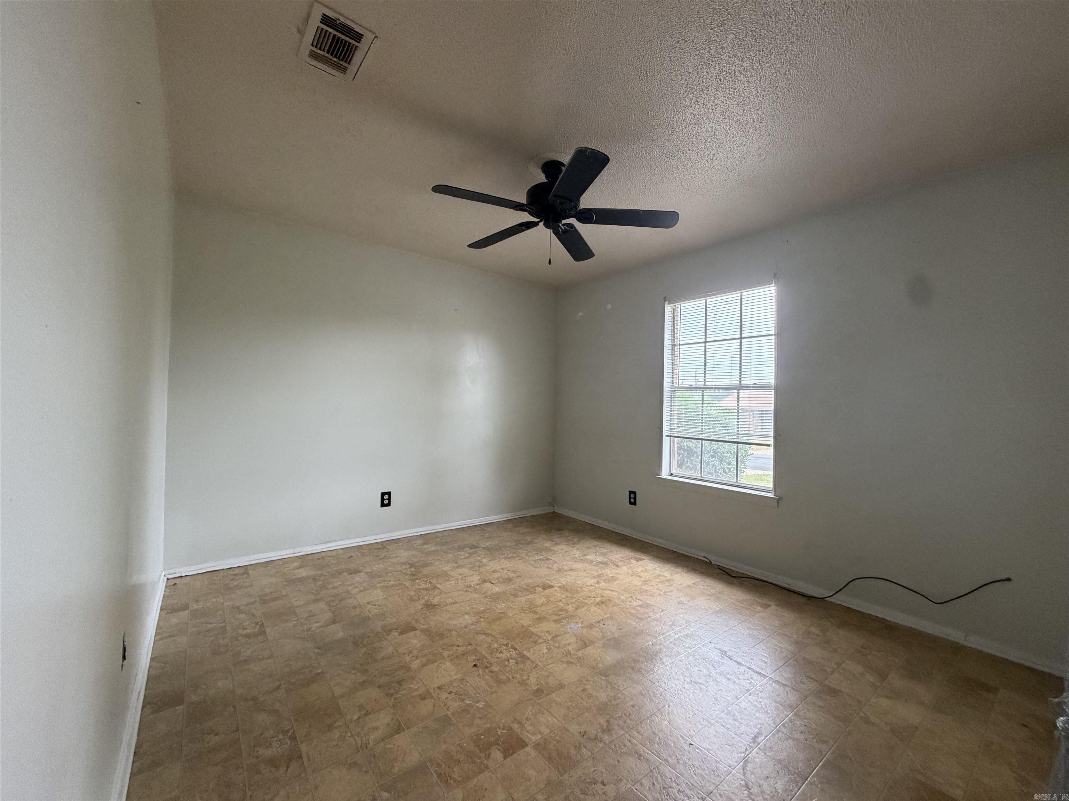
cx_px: 534
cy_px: 400
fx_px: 432
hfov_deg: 102.1
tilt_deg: +0.1
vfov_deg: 85.7
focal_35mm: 14
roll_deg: -1.5
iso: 320
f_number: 2.2
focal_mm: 2.22
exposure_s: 1/85
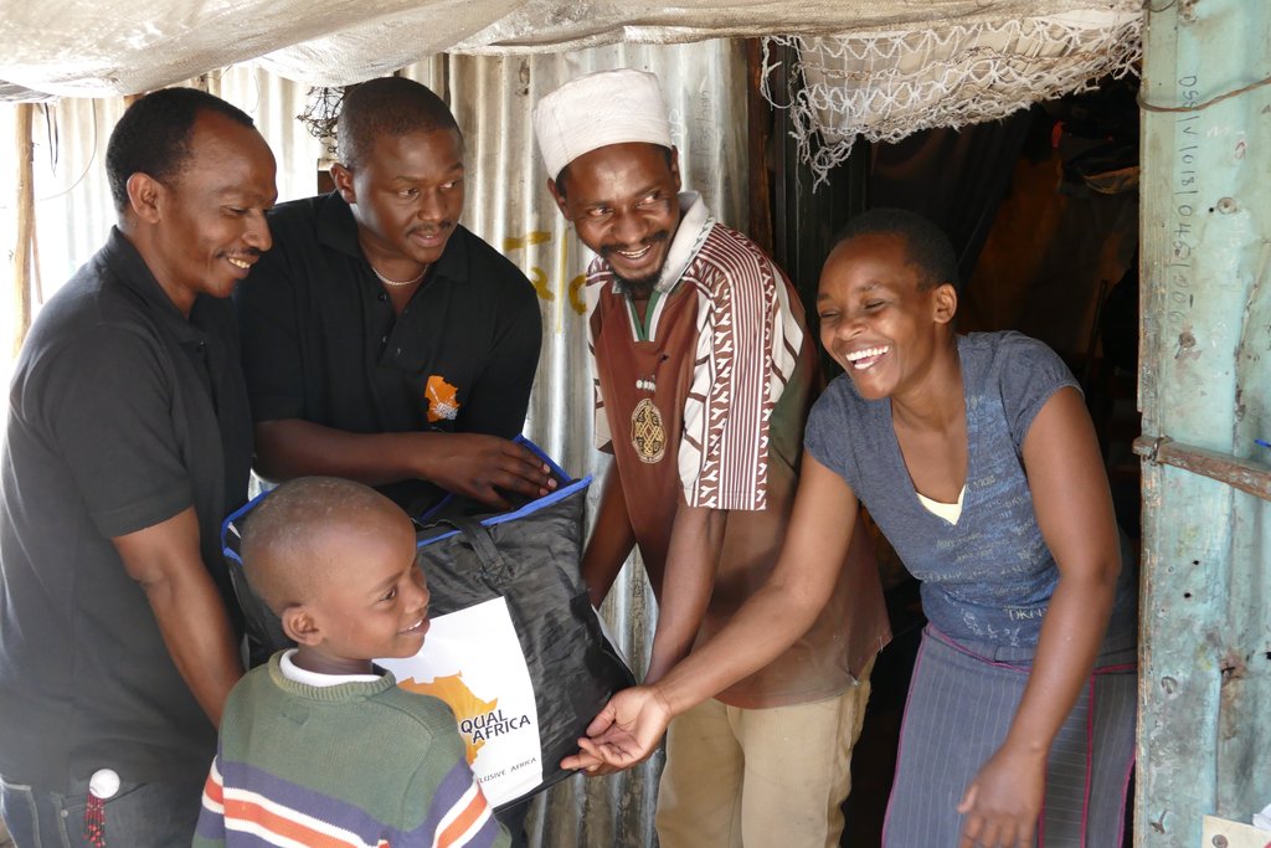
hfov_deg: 47.4
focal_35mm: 41
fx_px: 1448
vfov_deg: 32.6
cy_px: 424
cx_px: 636
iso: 1000
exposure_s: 1/80
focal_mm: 15.02
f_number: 3.2
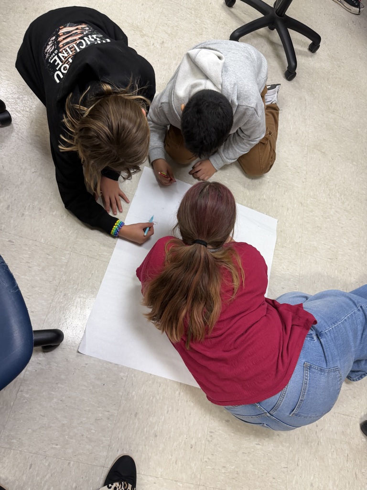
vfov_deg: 71.6
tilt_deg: -60.8
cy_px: 245
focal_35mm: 24
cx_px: 184
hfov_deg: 56.8
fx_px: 339
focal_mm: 6.76
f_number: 1.78
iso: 160
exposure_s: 1/120
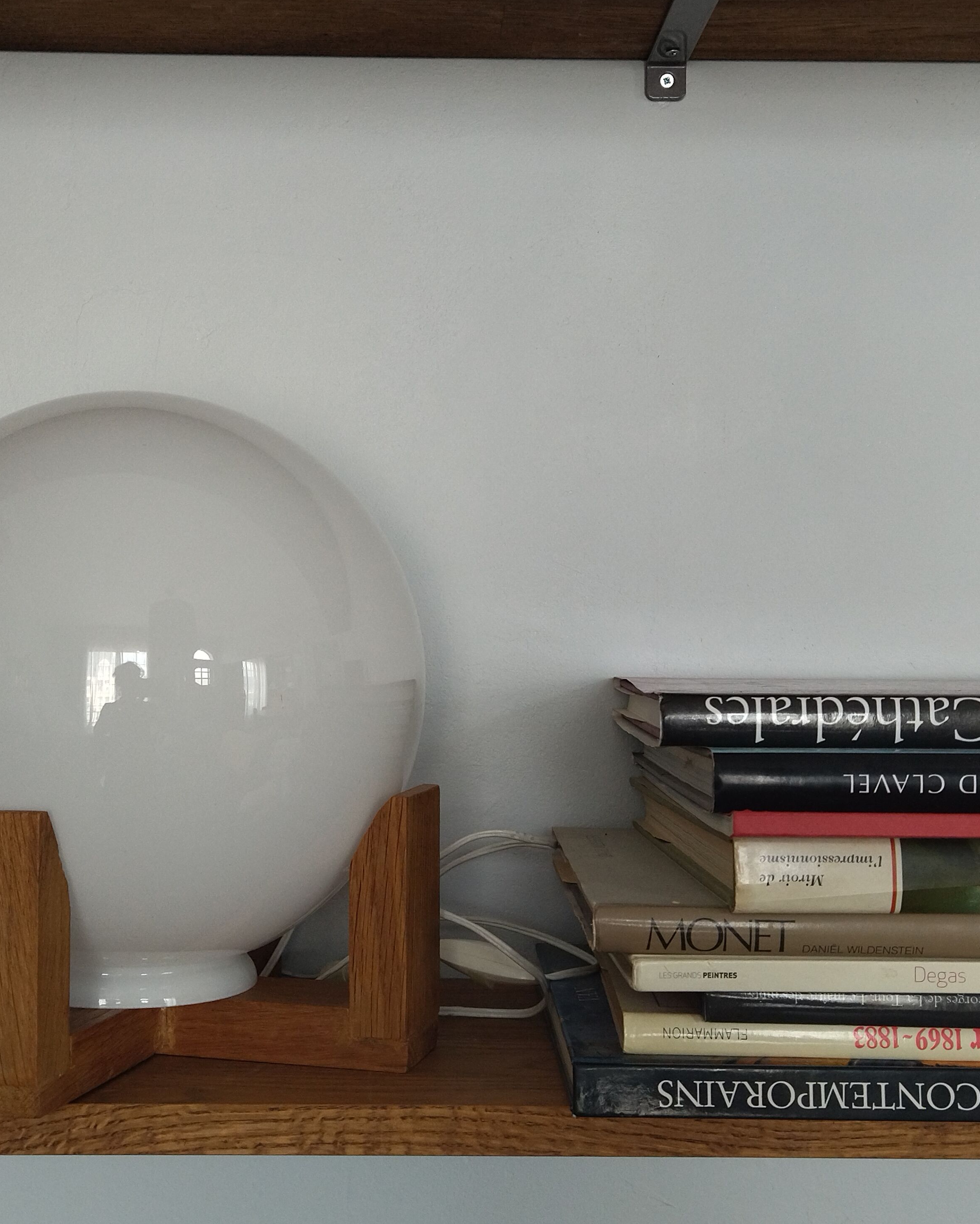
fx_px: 1305
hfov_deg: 41.1
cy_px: 616
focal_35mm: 36
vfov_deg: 50.3
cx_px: 426
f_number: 1.79
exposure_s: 1/50
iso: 145
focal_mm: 4.74
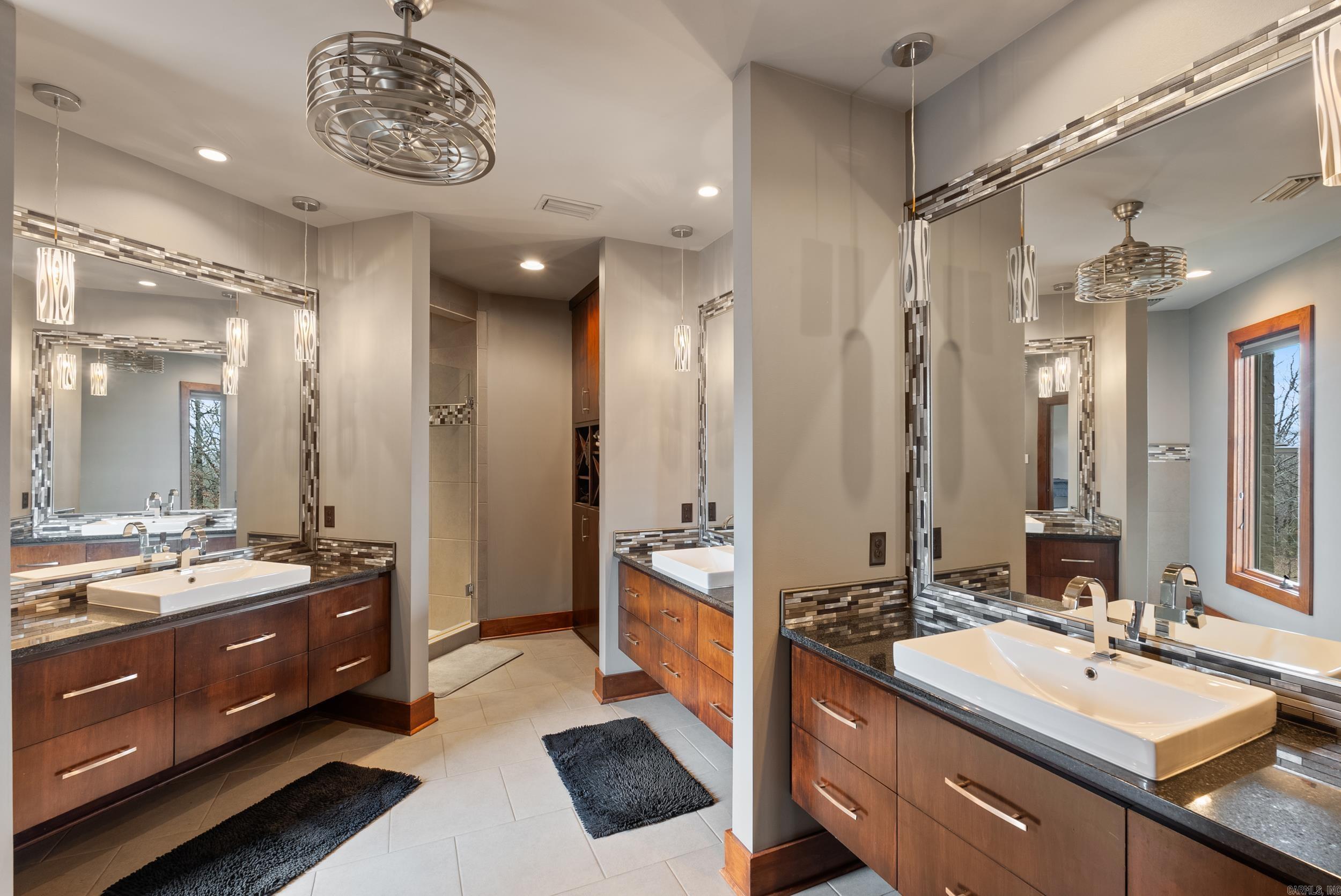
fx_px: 596
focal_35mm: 16
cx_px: 670
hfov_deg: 96.7
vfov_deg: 73.8
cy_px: 448
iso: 250
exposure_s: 2
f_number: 9
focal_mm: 16
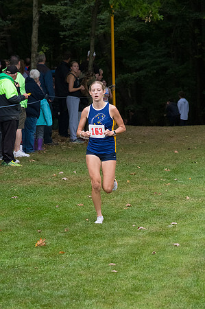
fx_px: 1541
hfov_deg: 7.6
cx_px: 102
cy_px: 154
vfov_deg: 11.4
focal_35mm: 180
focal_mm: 120
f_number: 5.6
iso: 3200
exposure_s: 1/1600
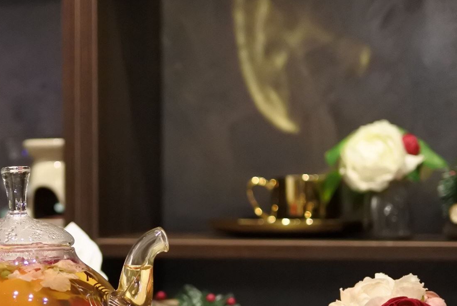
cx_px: 146
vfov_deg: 16.0
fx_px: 1080
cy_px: 243
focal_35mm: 85
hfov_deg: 23.8
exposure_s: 1/125
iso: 2000
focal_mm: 18.5
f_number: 1.8
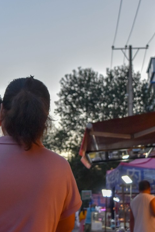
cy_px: 117
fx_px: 530
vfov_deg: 24.8
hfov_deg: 16.3
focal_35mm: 82
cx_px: -3
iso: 640
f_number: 4.8
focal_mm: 36
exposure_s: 1/1000
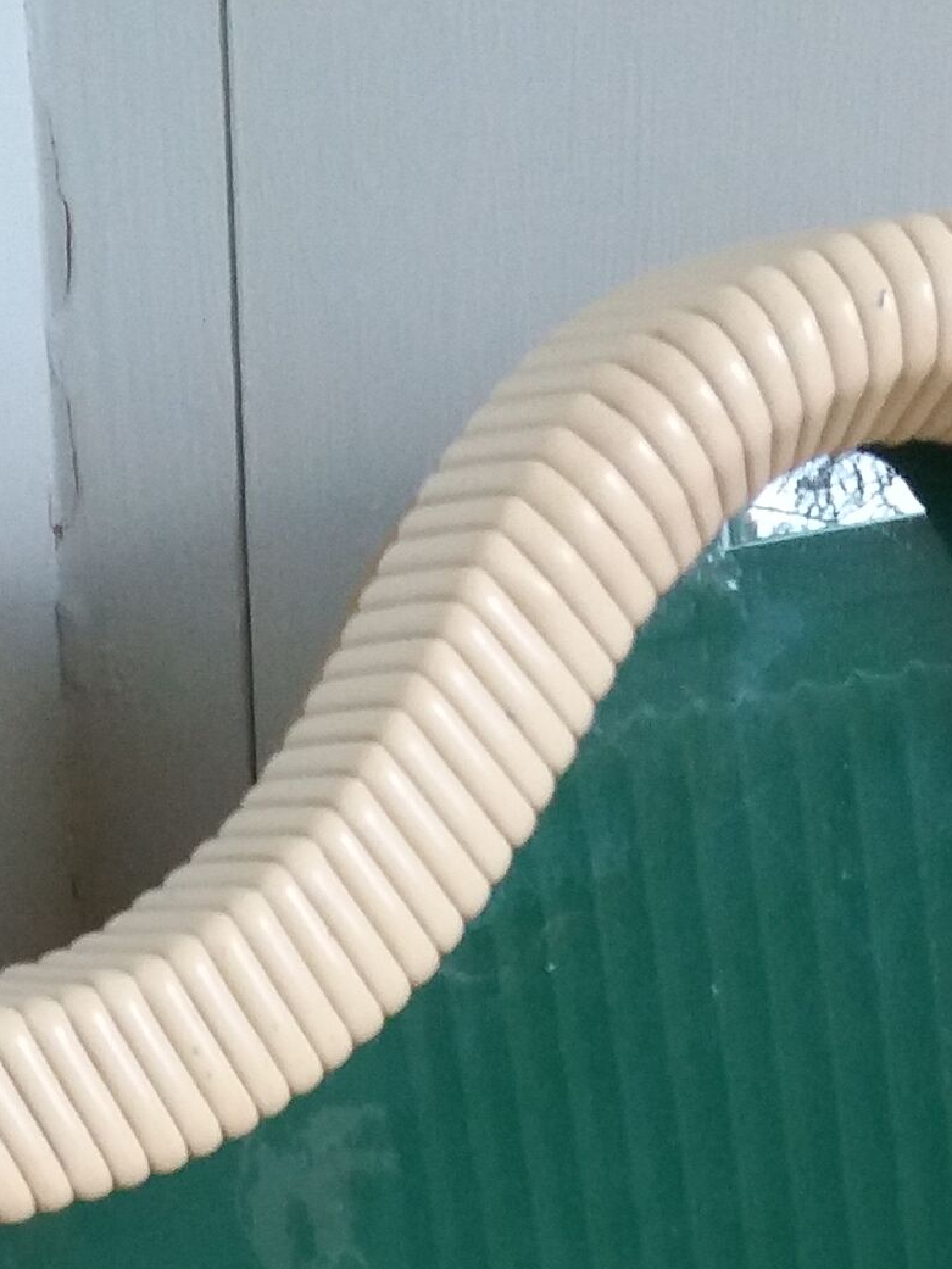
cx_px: 673
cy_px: 2105
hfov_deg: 13.3
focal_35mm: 111
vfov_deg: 15.7
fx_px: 4069
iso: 125
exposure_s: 1/33
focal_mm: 3.7
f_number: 1.9
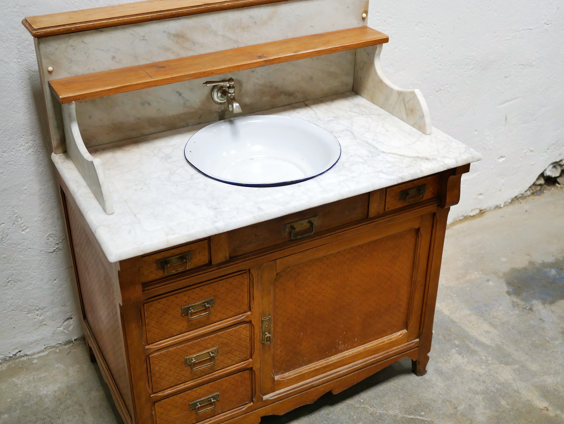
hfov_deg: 41.1
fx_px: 750
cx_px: 245
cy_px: 190
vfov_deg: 31.5
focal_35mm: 46
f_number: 1.7
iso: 500
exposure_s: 1/60
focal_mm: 20
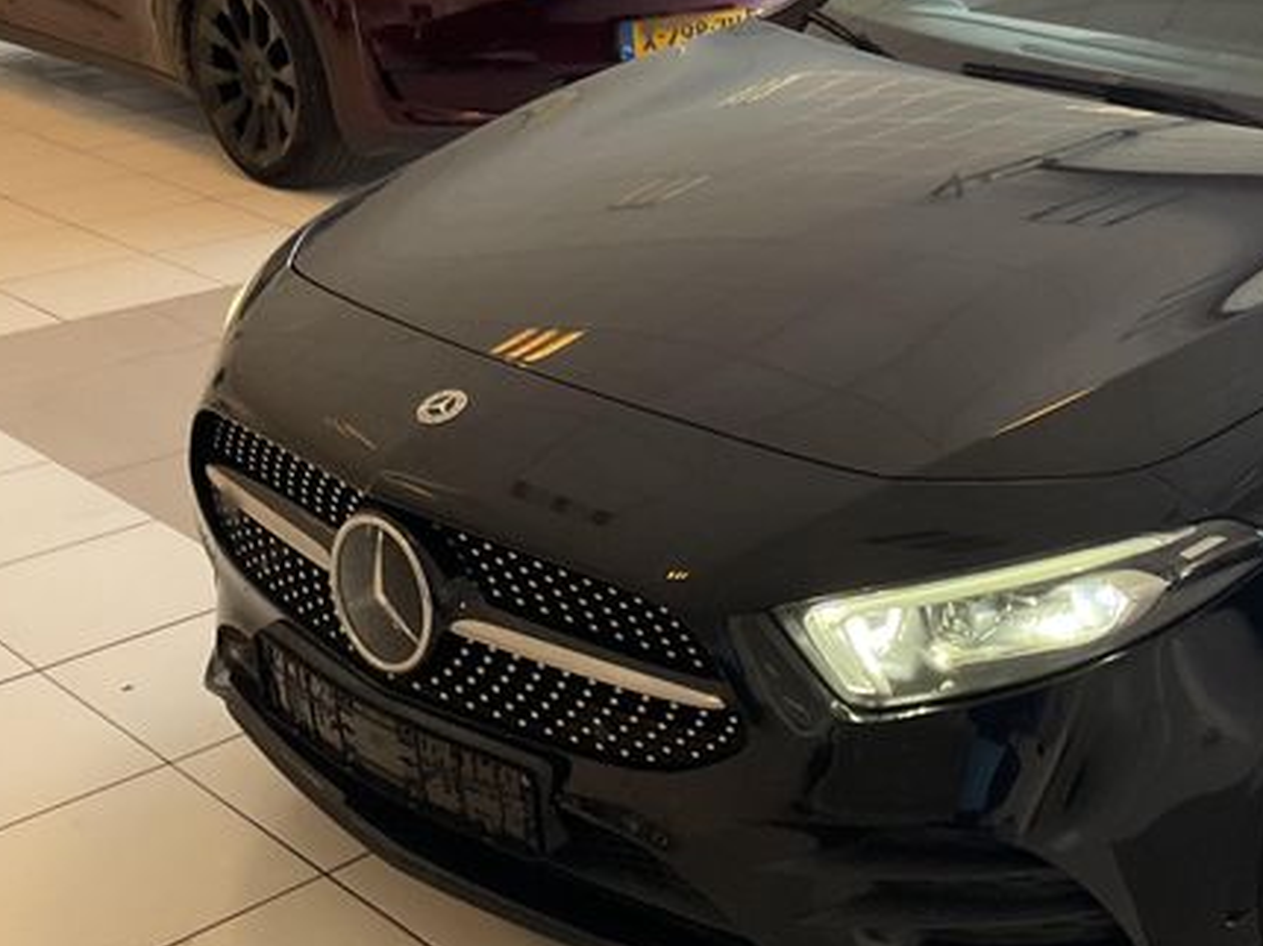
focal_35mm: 54
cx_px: 1090
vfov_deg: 27.0
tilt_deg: -16.6
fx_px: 1969
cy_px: 379
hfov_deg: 34.0
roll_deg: -2.7
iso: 50
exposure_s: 1/100
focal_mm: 3
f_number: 1.8
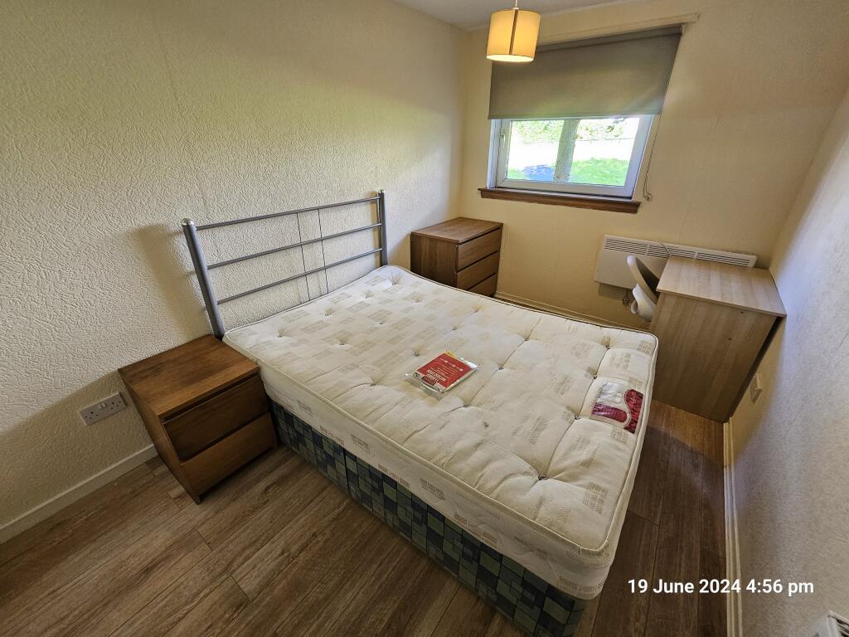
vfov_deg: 89.9
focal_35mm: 13
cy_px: 318
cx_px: 424
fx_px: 319
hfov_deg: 106.2
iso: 250
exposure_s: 1/50
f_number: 2.2
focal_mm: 2.2
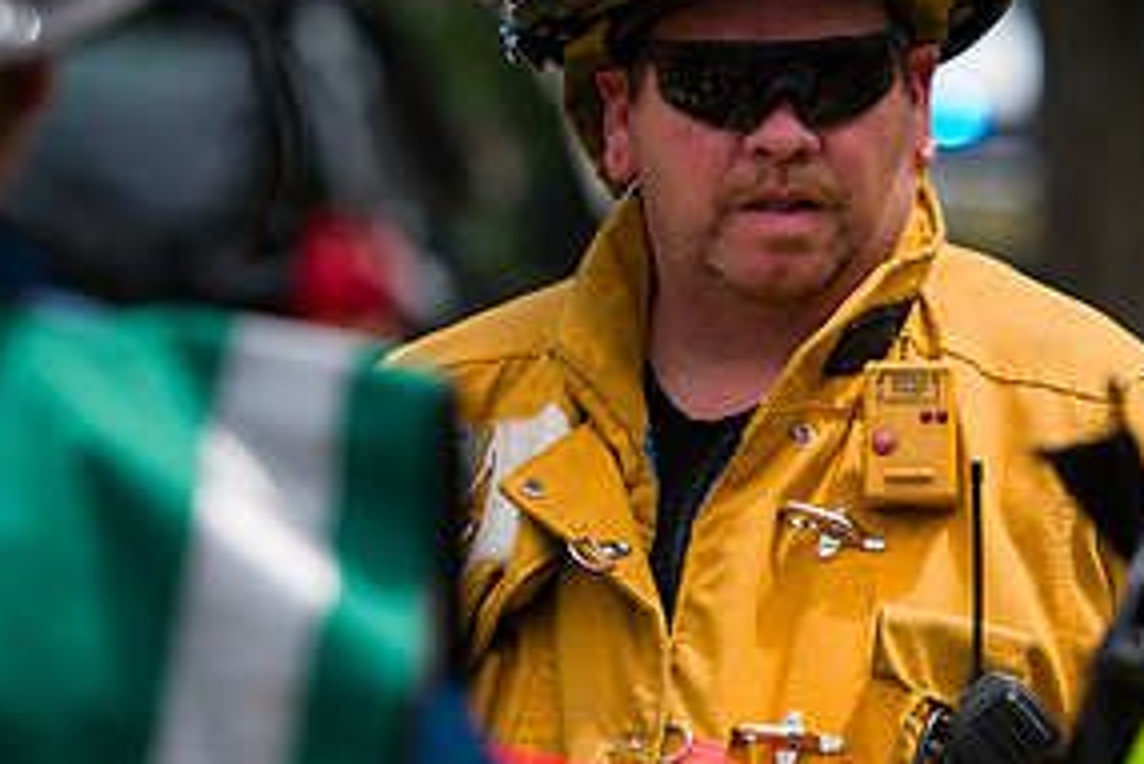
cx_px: 828
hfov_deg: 6.4
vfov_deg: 4.2
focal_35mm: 324
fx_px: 10301
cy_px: 140
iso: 200
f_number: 3.2
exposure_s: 1/2000
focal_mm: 160
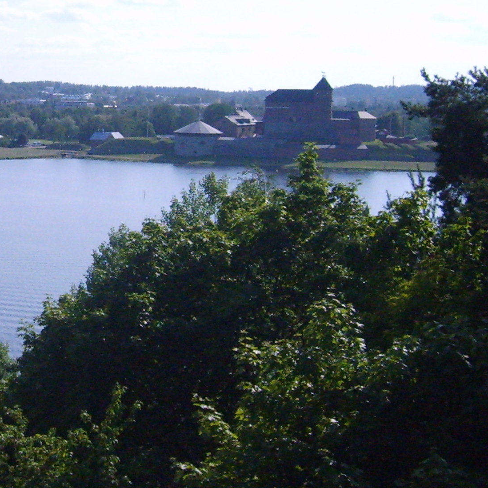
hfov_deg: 22.7
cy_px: 159
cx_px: -5
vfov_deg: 23.6
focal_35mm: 73
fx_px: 1164
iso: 400
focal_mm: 5.8
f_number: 7.1
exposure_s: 1/1000
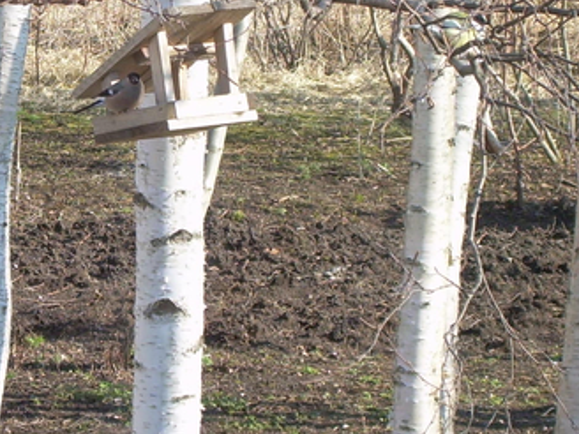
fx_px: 4483
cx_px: 127
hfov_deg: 7.4
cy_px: 69
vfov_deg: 5.5
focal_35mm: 268
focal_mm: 18.9
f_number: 4.9
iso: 50
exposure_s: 1/84.8
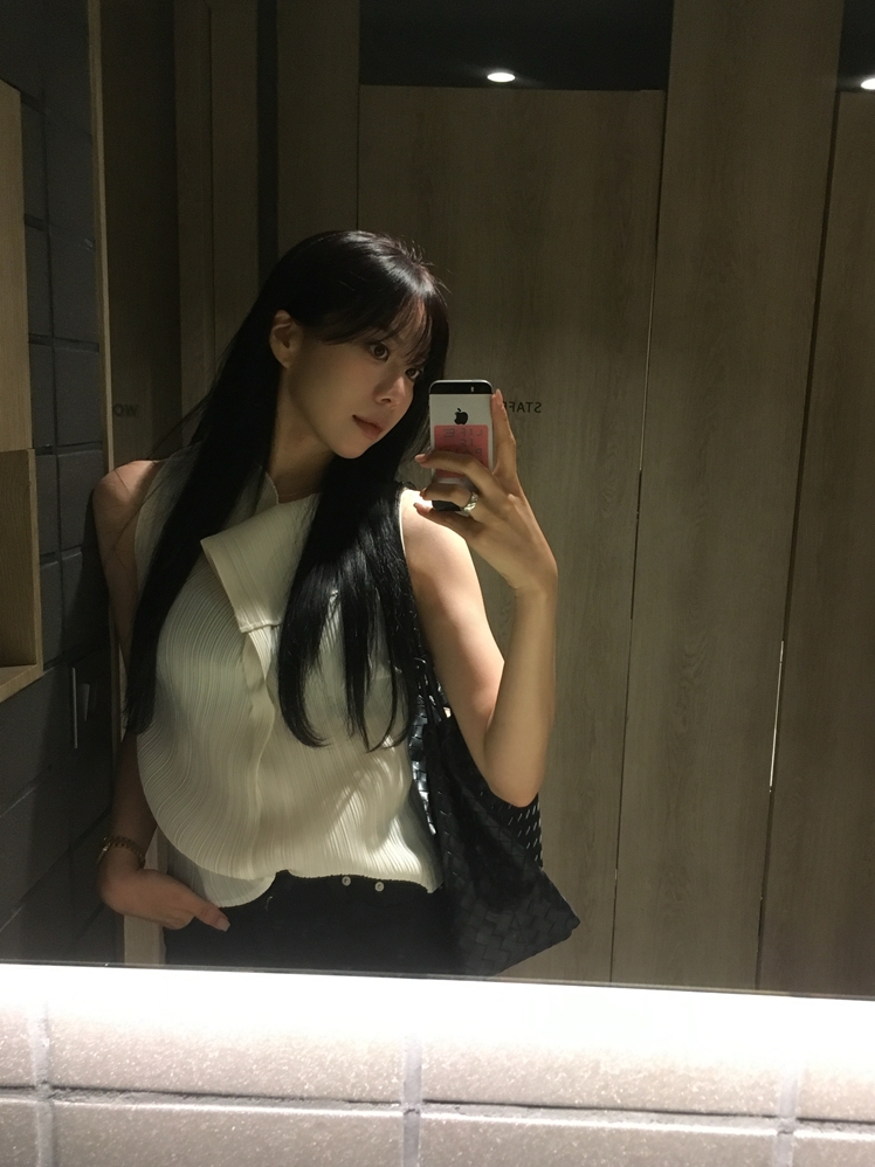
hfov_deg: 45.4
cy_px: 583
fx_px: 1045
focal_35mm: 31
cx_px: 447
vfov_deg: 58.4
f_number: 2.2
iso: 200
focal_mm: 4.15
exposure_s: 1/30
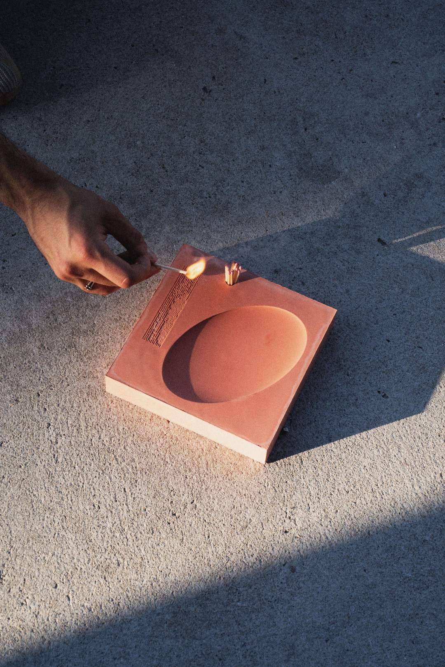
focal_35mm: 70
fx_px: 1298
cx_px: 222
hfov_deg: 19.5
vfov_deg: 28.8
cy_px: 334
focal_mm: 70
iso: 100
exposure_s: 1/125
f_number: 11
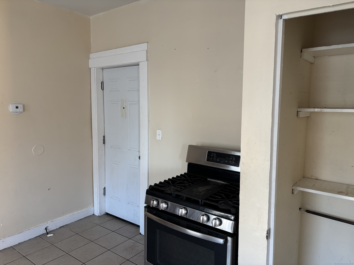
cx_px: 177
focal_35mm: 26
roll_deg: -0.1
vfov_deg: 53.1
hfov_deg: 67.3
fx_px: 266
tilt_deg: -7.2
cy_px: 132
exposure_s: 1/60
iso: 200
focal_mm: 5.96
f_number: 1.6
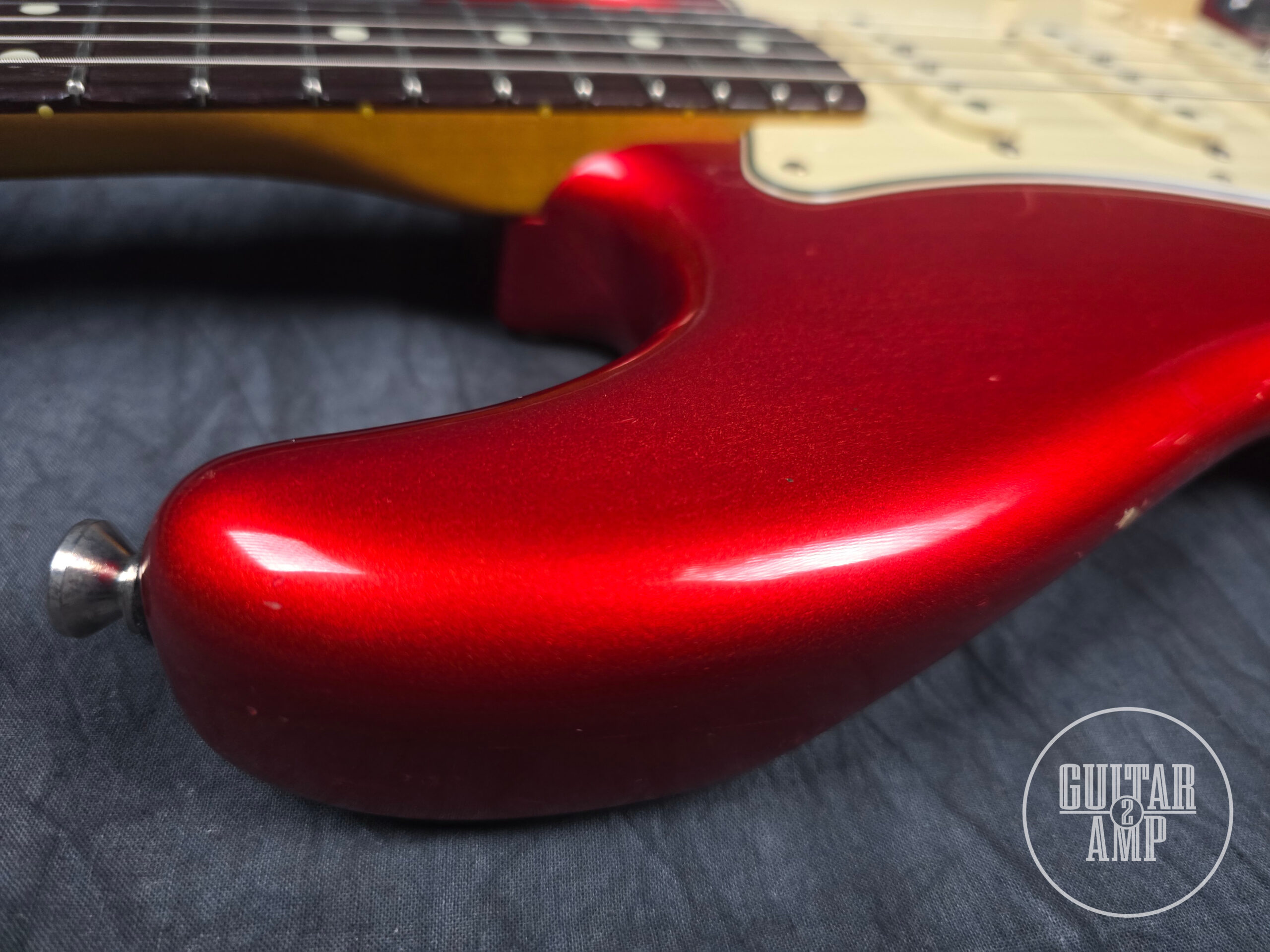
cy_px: 476
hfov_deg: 73.9
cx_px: 635
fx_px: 844
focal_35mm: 23
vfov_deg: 58.9
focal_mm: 6.3
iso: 640
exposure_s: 1/60
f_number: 1.7
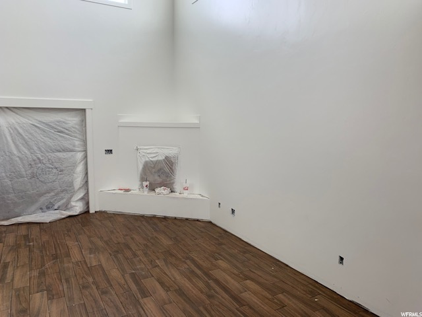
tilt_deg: -5.6
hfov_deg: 67.3
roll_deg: +0.1
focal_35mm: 26
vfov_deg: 53.1
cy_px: 158
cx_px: 211
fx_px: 317
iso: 25
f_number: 1.8
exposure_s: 1/163
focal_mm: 4.25
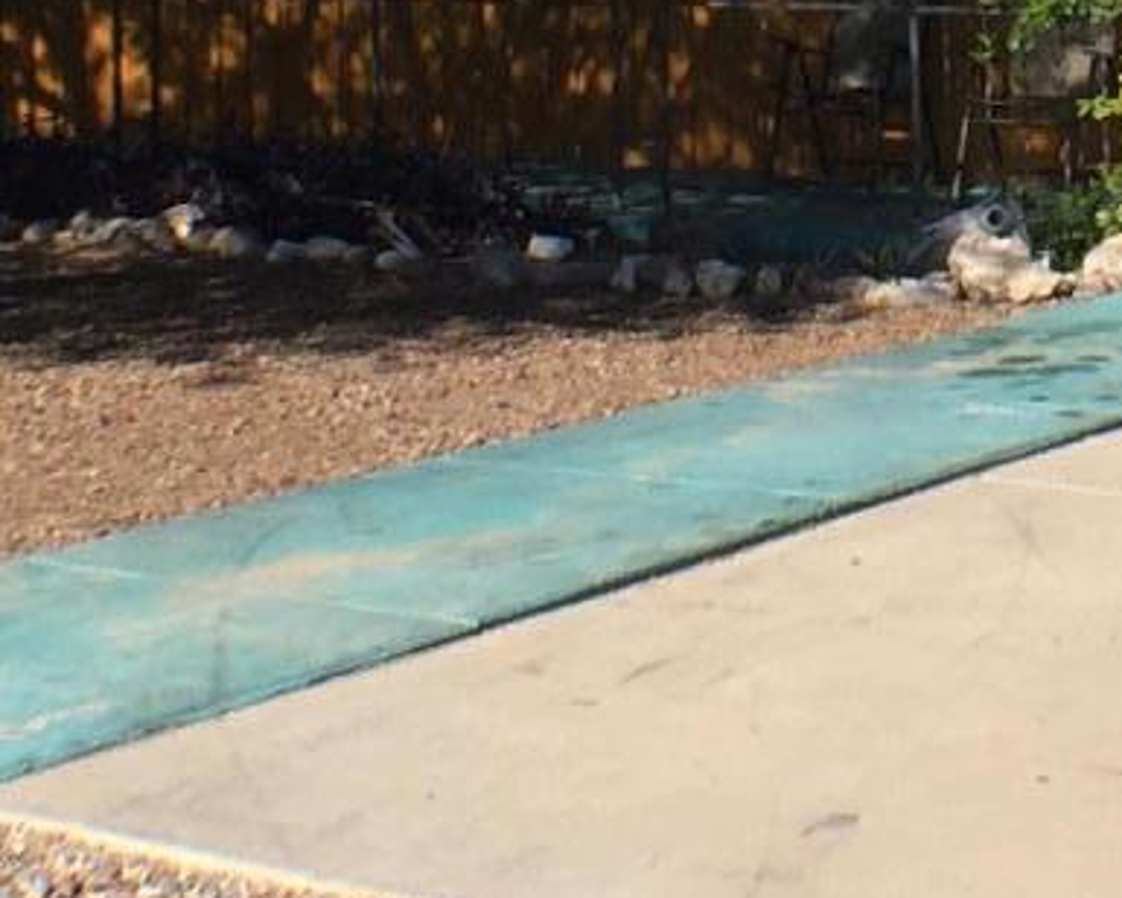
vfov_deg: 10.3
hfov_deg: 13.0
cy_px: -257
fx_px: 4881
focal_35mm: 147
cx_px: 1049
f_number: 2.2
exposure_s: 1/1799
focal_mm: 4.15
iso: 32
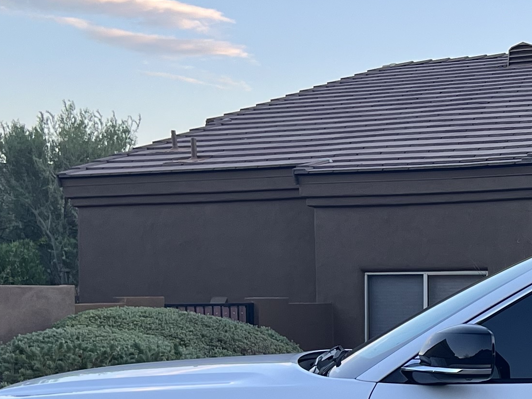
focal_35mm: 95
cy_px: 336
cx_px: 680
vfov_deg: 15.4
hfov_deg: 19.2
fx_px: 1460
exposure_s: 1/302
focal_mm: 5.7
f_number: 1.5
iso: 50
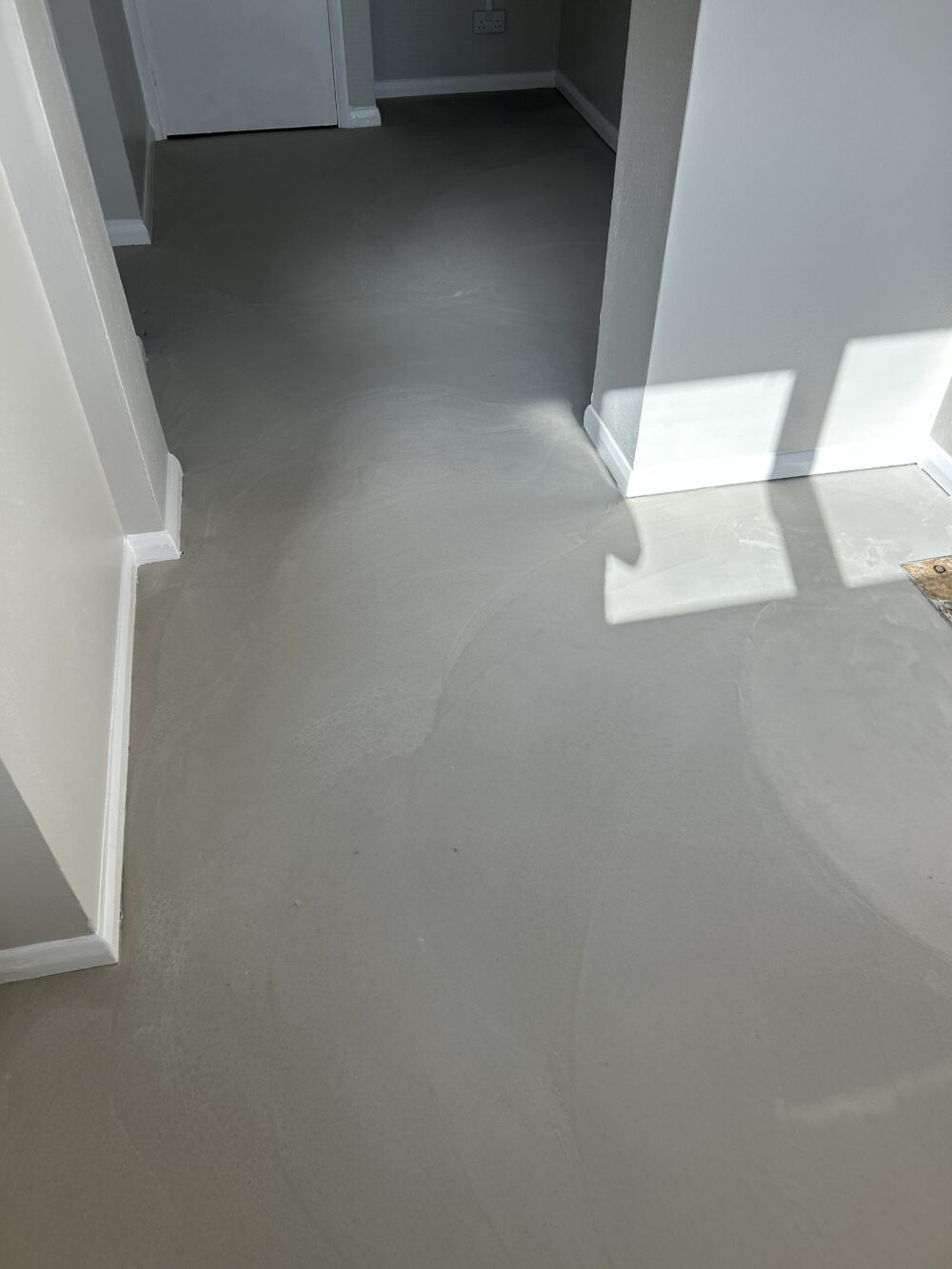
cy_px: 634
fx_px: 953
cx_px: 476
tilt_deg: -43.1
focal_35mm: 26
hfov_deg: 53.1
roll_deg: -1.2
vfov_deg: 67.3
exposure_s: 1/718
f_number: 1.5
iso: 50
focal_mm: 5.7
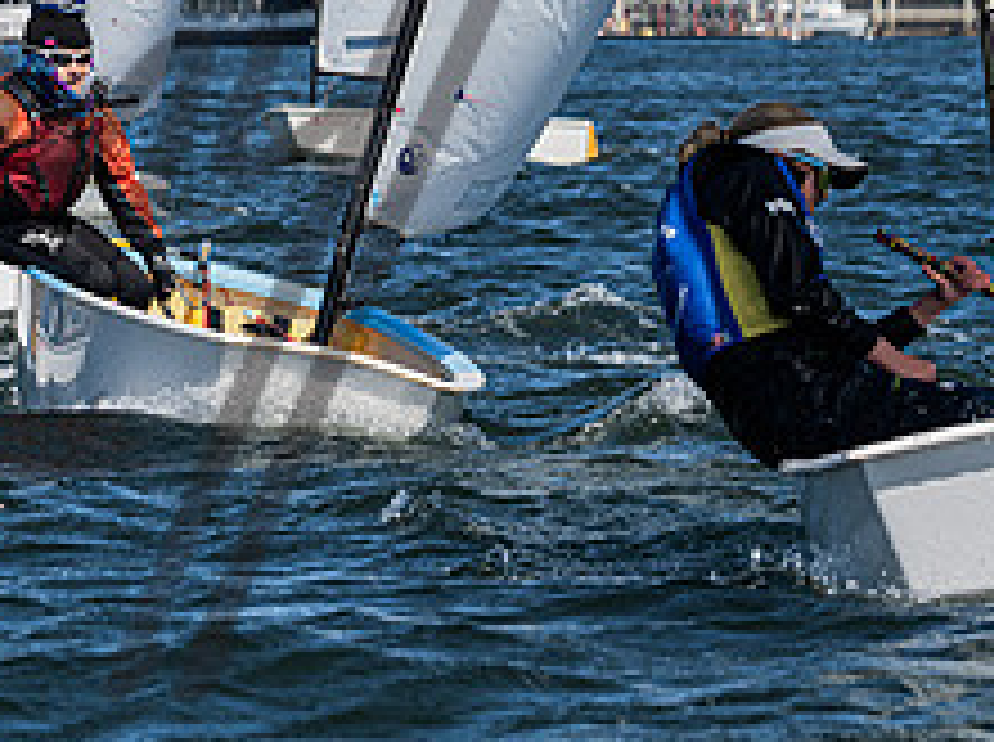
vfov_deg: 3.4
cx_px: -94
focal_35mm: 430
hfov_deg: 4.6
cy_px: 79
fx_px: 12327
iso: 320
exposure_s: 1/1250
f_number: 9
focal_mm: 170
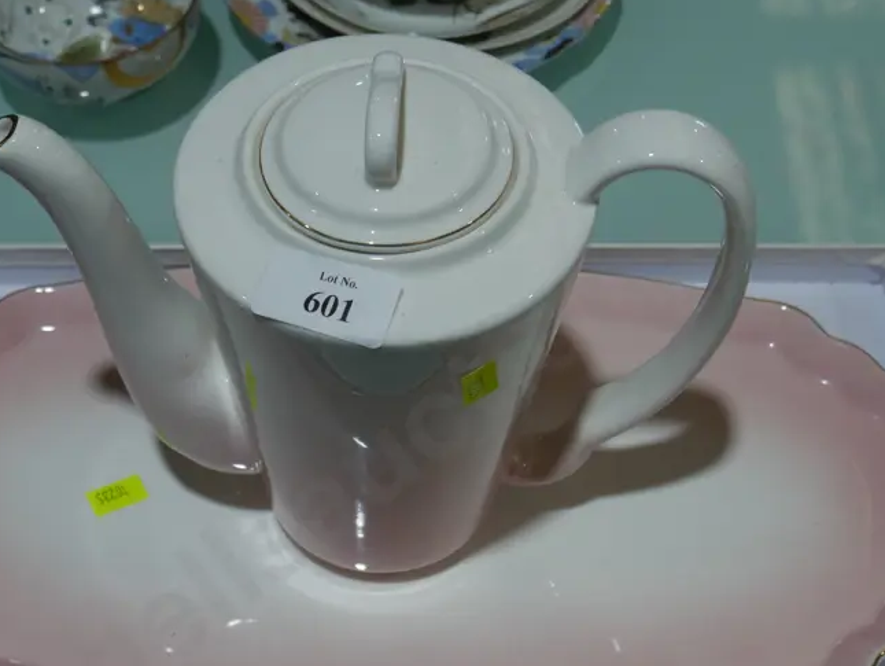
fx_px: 1868
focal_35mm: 73
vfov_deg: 20.1
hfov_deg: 26.6
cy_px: 459
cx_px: 391
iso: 200
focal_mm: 23
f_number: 5.6
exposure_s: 1/125
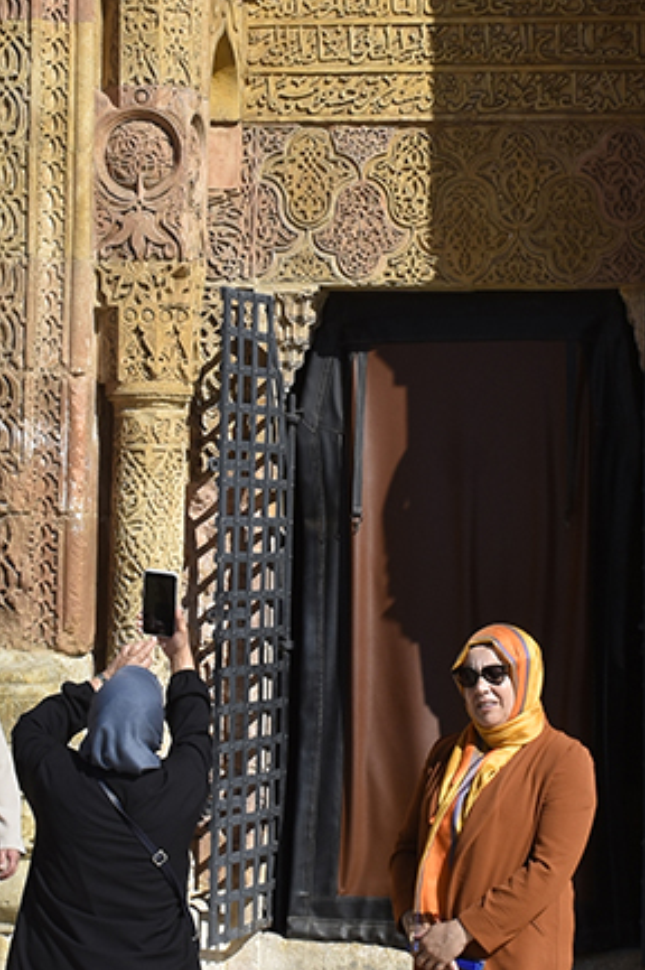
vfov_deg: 19.6
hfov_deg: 13.1
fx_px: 2799
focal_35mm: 104
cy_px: 311
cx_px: 280
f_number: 8
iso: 125
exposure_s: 1/500
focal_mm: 20
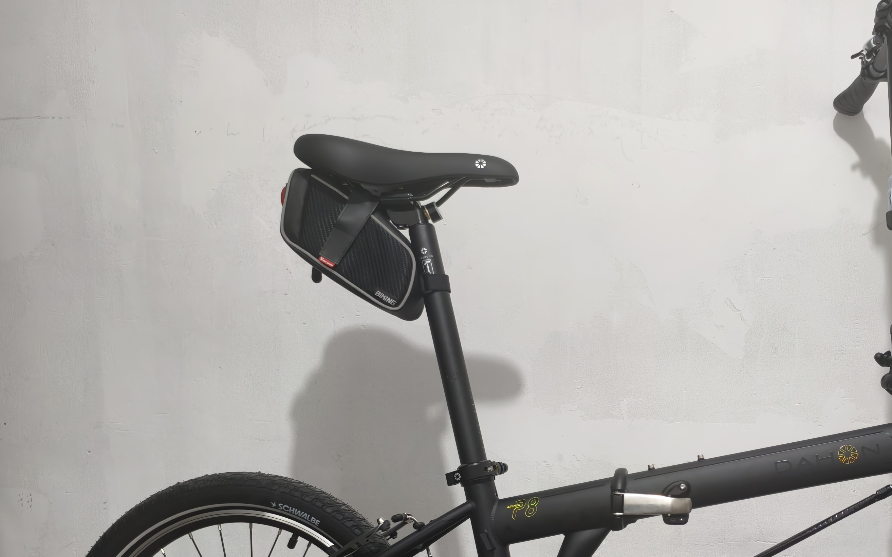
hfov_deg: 49.6
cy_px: 458
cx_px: 665
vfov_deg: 32.5
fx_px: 924
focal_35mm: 38
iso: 565
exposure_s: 1/50
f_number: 1.57
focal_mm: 5.6
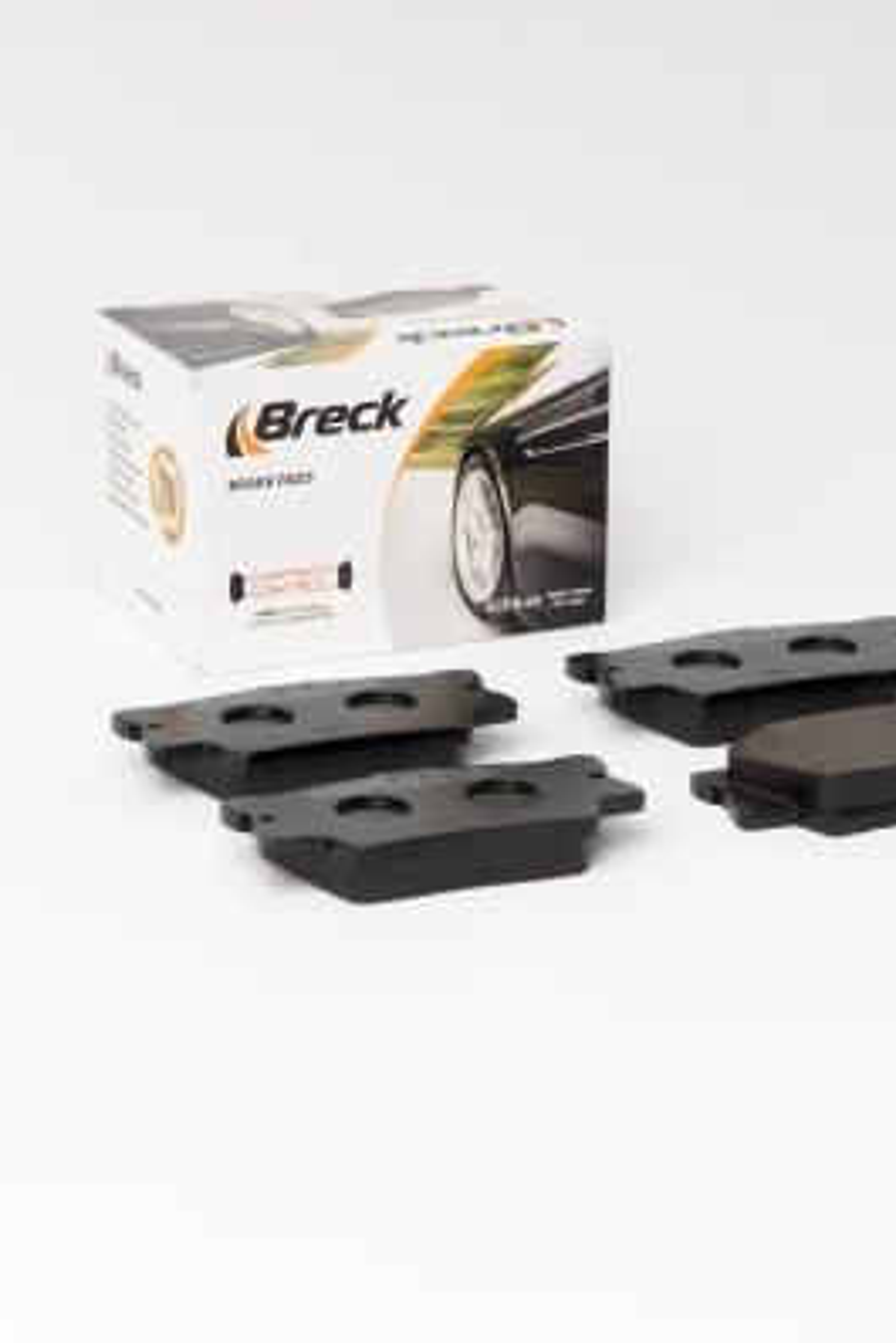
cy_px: 670
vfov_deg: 15.1
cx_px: 568
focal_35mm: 136
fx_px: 5073
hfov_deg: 10.1
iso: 100
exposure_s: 1/200
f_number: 13
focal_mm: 60
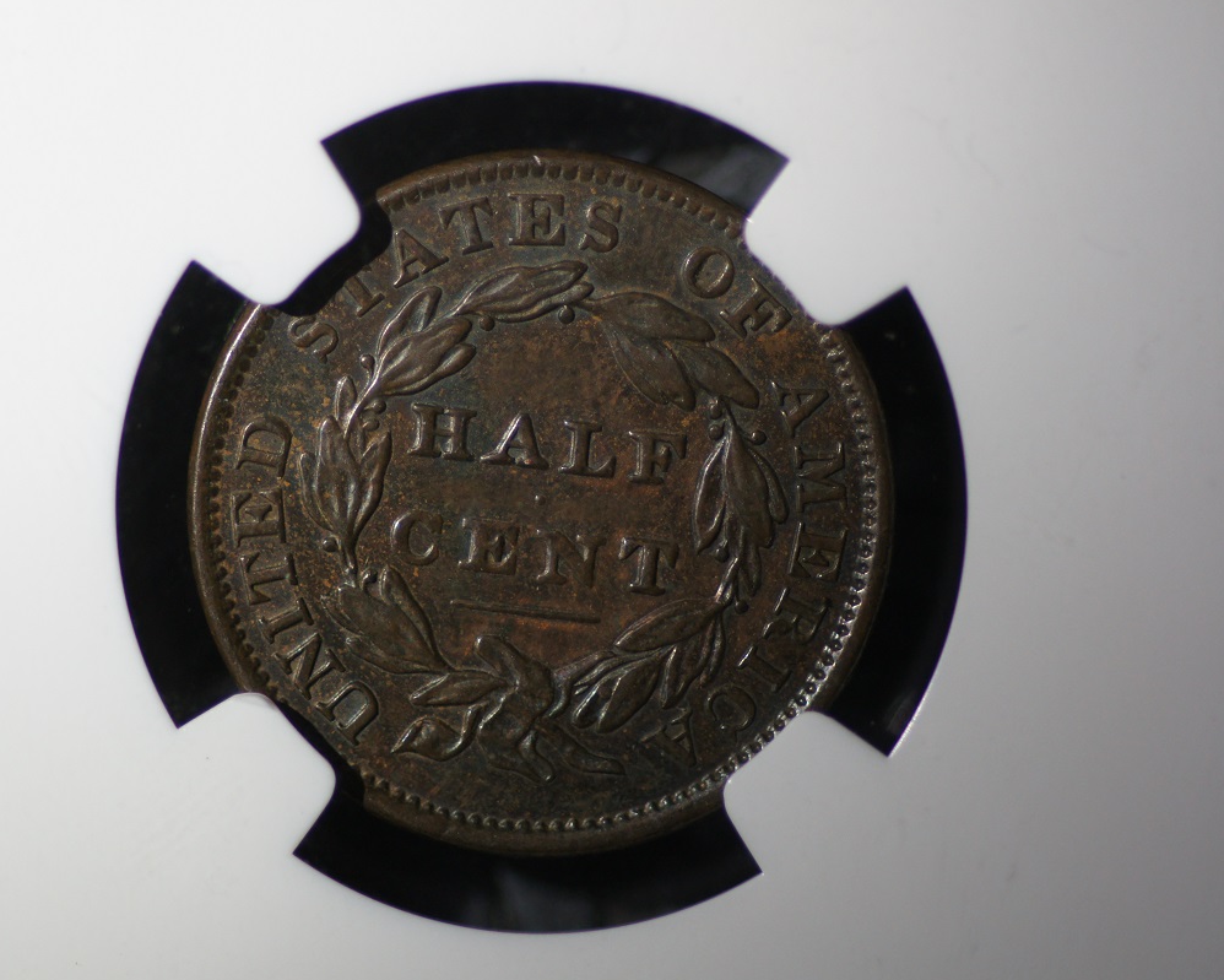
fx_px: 6269
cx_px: 526
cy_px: 488
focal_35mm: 173
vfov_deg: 8.9
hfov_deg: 11.1
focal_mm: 100
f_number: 2.8
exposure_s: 1/160
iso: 500
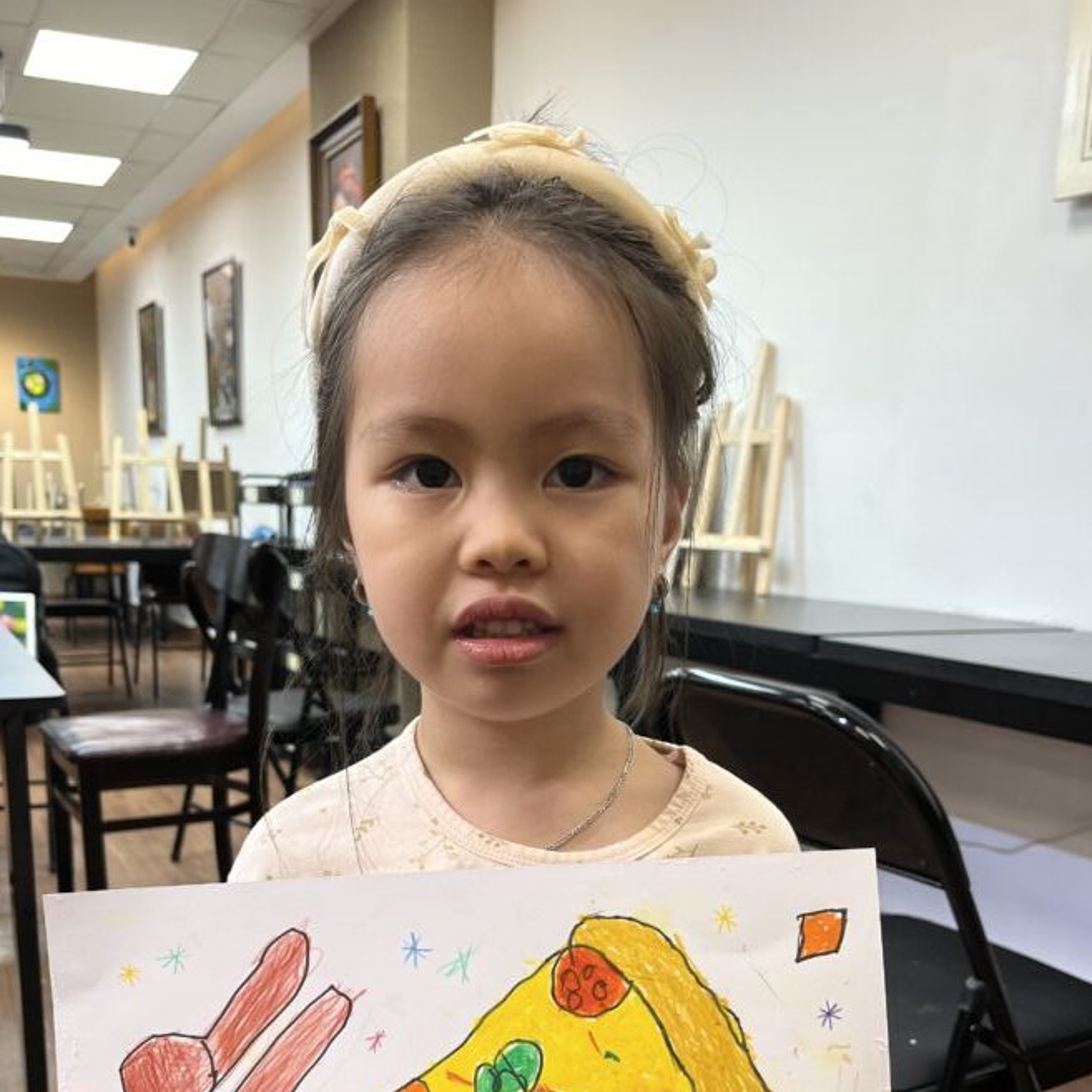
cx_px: 504
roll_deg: -0.7
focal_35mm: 35
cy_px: 768
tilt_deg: -12.4
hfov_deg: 47.2
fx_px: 1249
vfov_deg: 46.1
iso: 100
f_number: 1.6
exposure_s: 1/121
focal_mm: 5.1
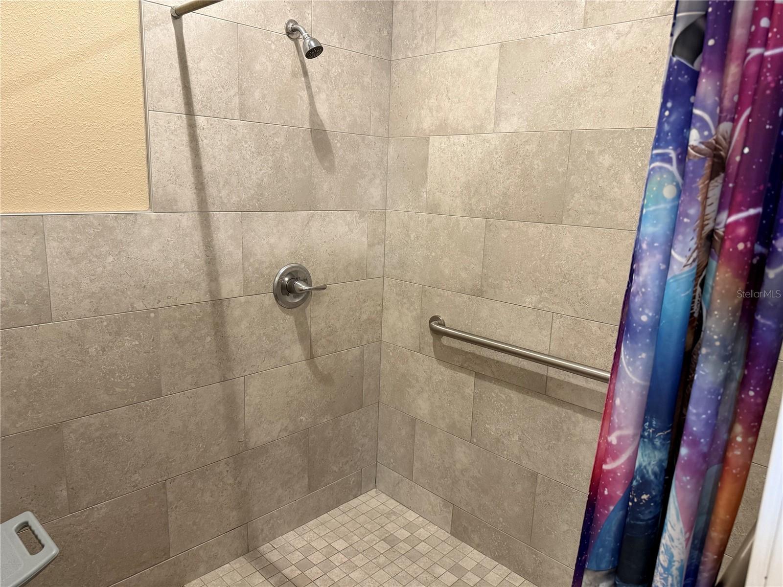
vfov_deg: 56.8
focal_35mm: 24
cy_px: 294
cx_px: 392
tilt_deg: -11.6
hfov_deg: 71.6
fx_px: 543
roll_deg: -2.2
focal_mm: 6.76
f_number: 1.78
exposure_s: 1/60
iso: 250
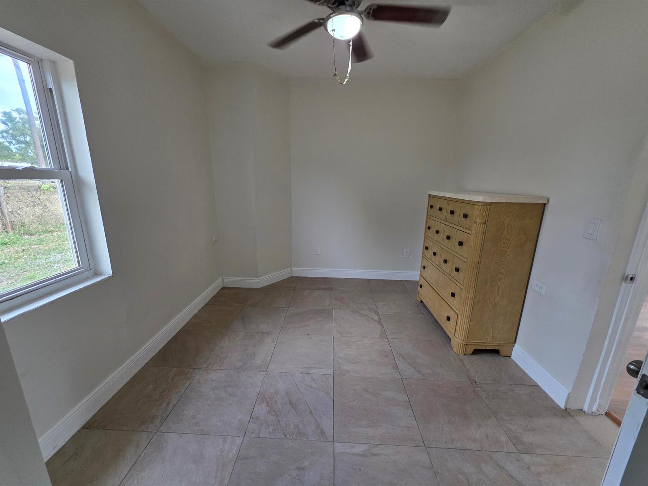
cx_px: 324
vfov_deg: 89.9
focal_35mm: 13
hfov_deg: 106.2
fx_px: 243
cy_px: 243
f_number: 1.9
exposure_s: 1/120
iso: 100
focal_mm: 2.2
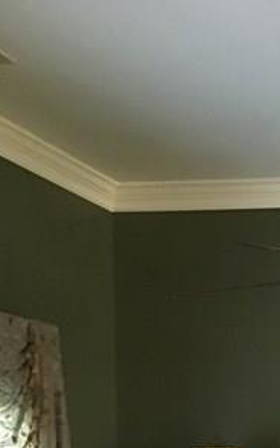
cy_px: 559
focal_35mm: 107
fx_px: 1305
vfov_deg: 18.3
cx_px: 604
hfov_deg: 10.9
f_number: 2.2
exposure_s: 1/20
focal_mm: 4.15
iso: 200
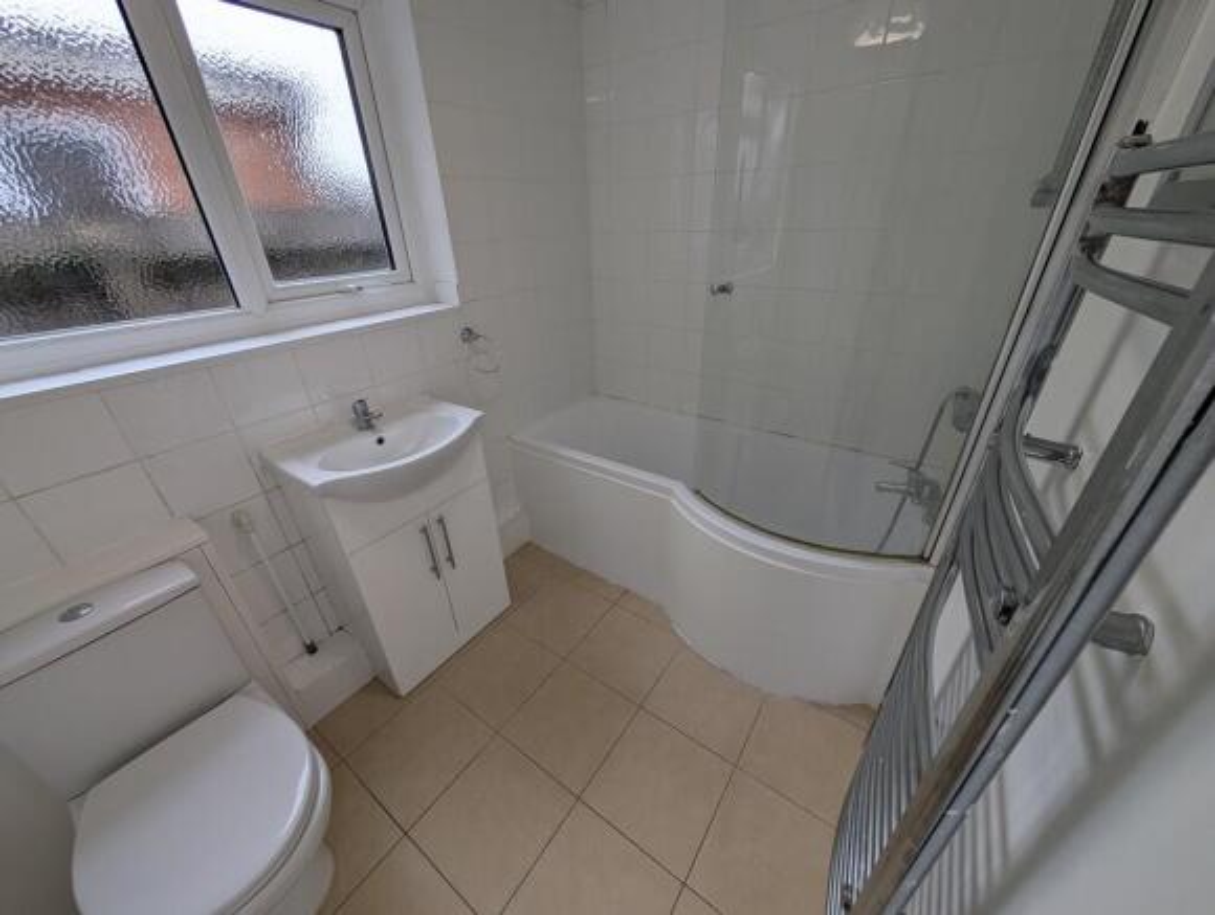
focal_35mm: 12
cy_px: 458
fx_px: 422
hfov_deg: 110.4
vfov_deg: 94.7
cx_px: 608
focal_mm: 2.02
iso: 49
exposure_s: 1/290
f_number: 1.7
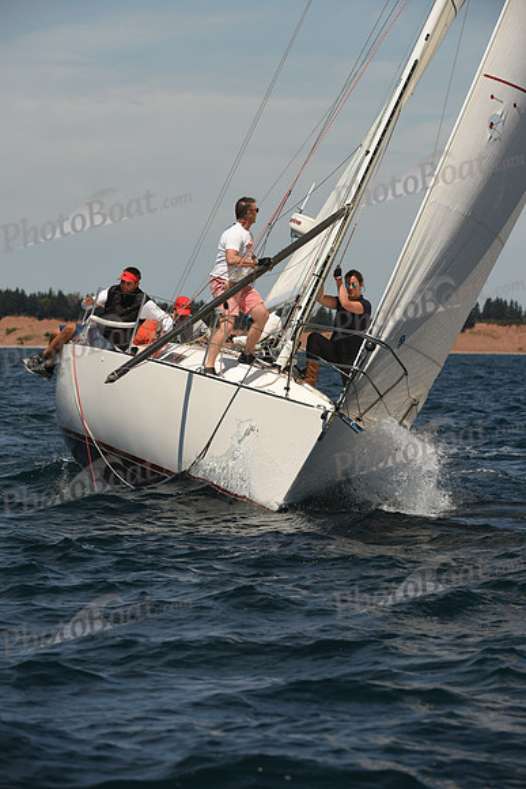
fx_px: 4380
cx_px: 263
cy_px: 394
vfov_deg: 10.3
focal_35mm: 200
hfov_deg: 6.9
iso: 250
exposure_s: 1/1000
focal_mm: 200
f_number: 7.1
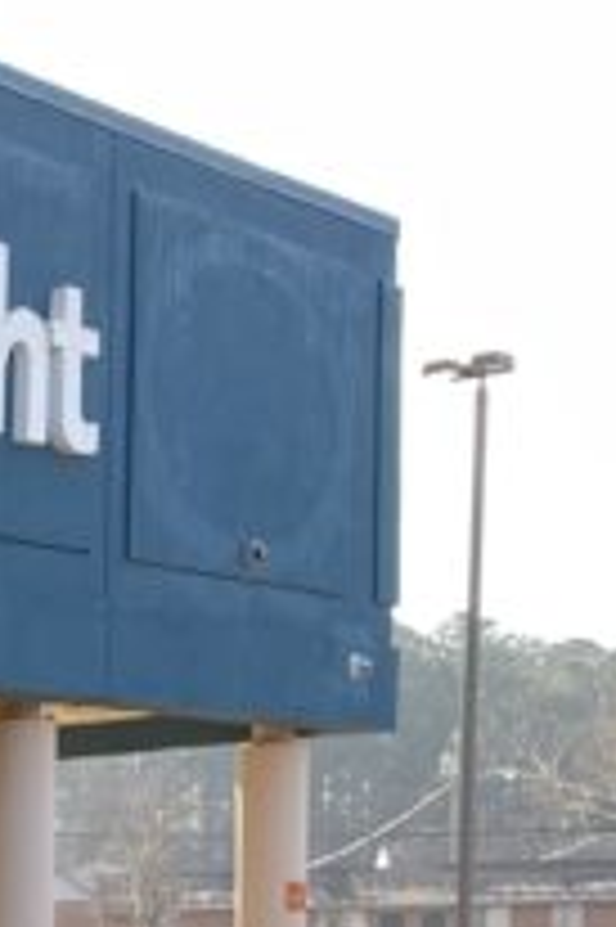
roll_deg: +1.8
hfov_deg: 11.0
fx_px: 2596
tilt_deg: -3.2
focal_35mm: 101
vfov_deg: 18.9
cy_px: 1170
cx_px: -953
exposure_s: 1/333
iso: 32
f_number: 1.6
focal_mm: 4.2
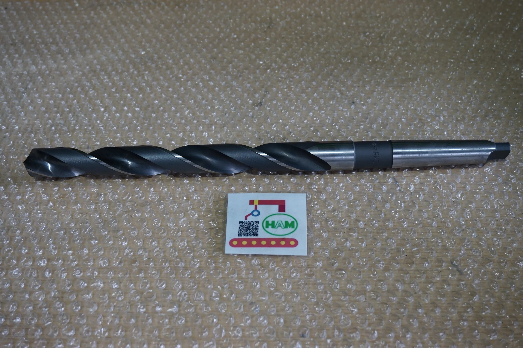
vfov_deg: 31.9
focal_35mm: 42
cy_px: 174
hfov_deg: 46.4
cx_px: 262
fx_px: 610
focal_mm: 28
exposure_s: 1/60
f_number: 5
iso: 1000
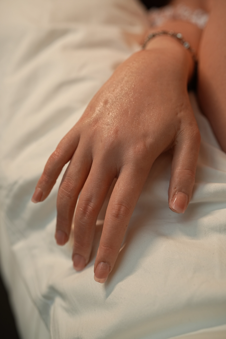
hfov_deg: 27.0
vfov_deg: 39.6
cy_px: 170
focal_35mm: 50
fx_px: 471
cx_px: 113
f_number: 3.2
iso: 400
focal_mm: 50
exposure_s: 1/125
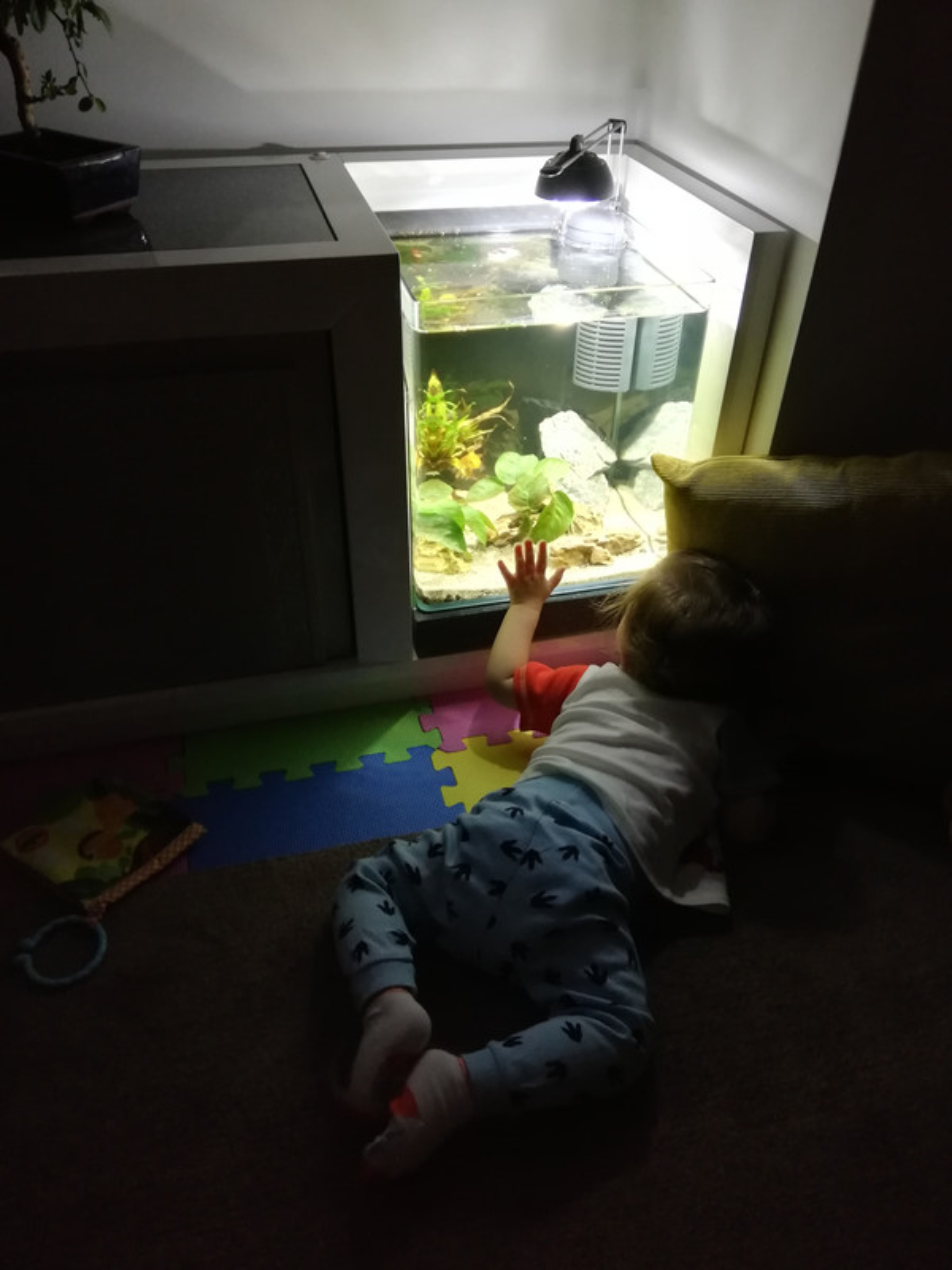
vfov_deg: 67.3
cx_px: 476
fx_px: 953
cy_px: 635
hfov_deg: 53.1
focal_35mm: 26
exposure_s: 1/20
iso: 640
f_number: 2.2
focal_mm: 3.81
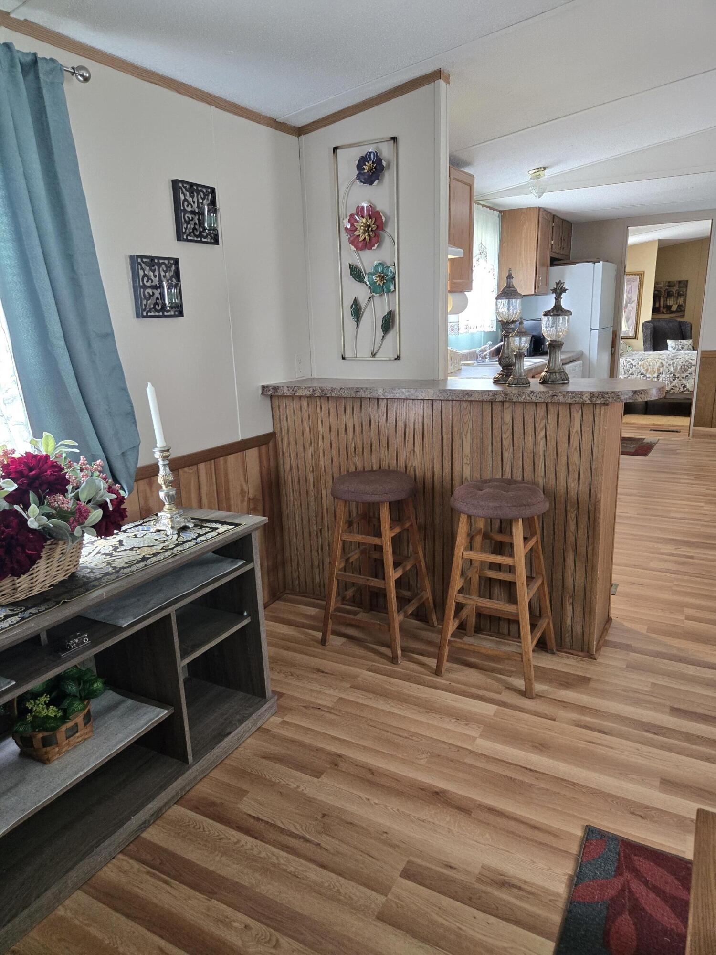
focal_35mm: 23
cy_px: 478
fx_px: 634
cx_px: 358
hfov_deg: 58.9
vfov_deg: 73.9
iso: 500
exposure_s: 1/120
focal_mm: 5.4
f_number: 1.8
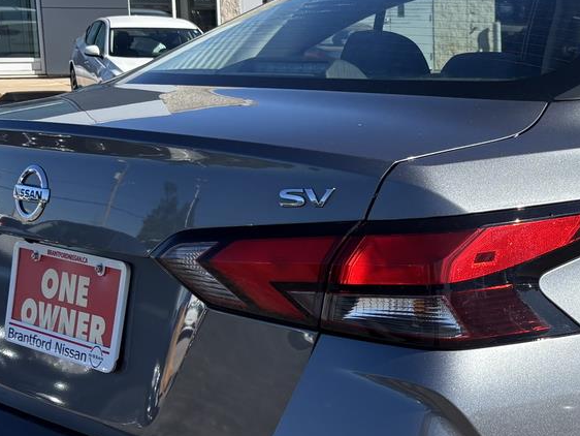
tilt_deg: -13.7
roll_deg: -1.1
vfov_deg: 19.8
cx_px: 556
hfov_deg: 25.3
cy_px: 300
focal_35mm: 74
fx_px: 1240
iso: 50
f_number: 1.6
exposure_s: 1/2451
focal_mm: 5.96
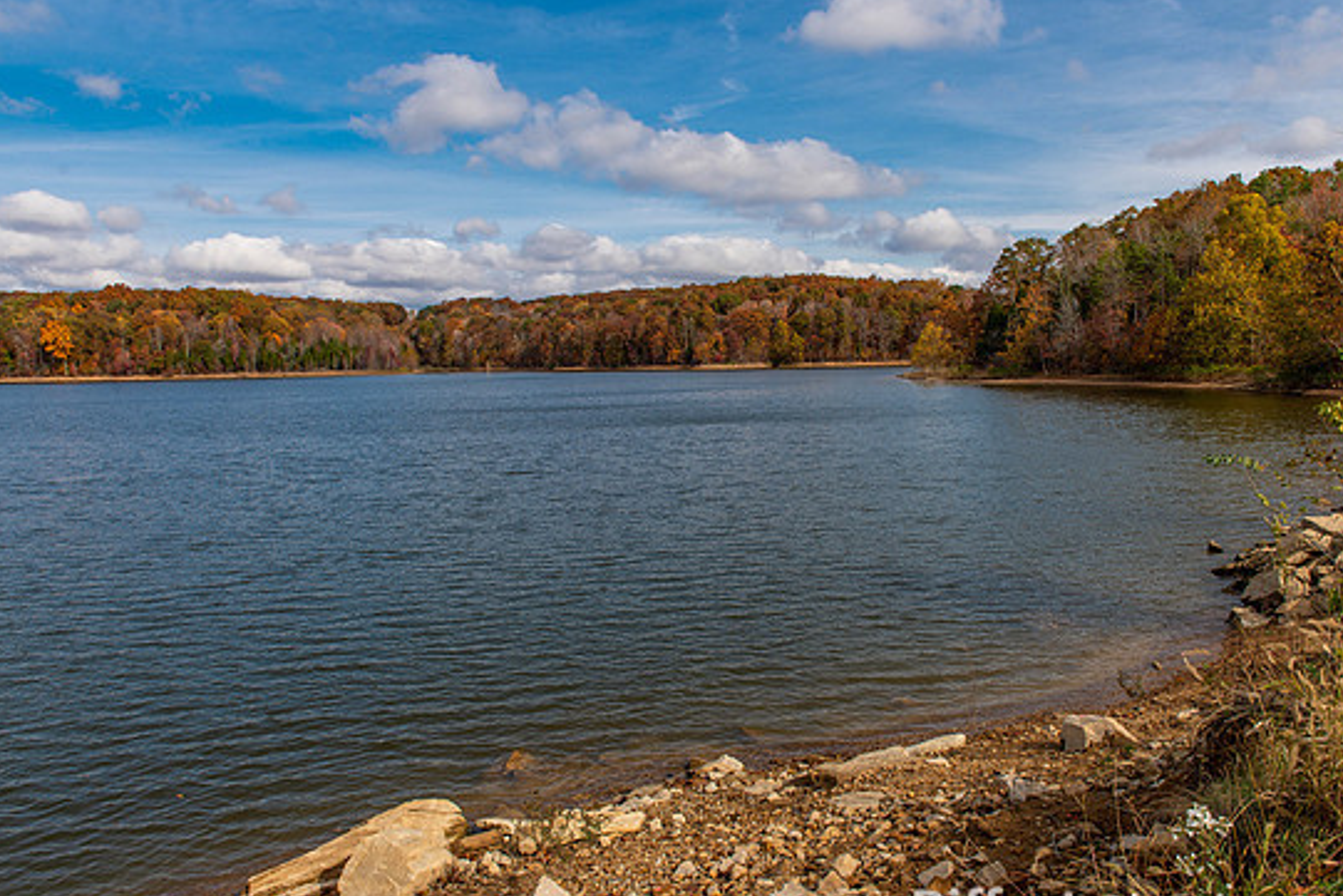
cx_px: 710
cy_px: 473
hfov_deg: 69.3
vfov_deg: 49.6
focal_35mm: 26
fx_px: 970
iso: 100
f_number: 9
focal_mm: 24
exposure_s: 1/250
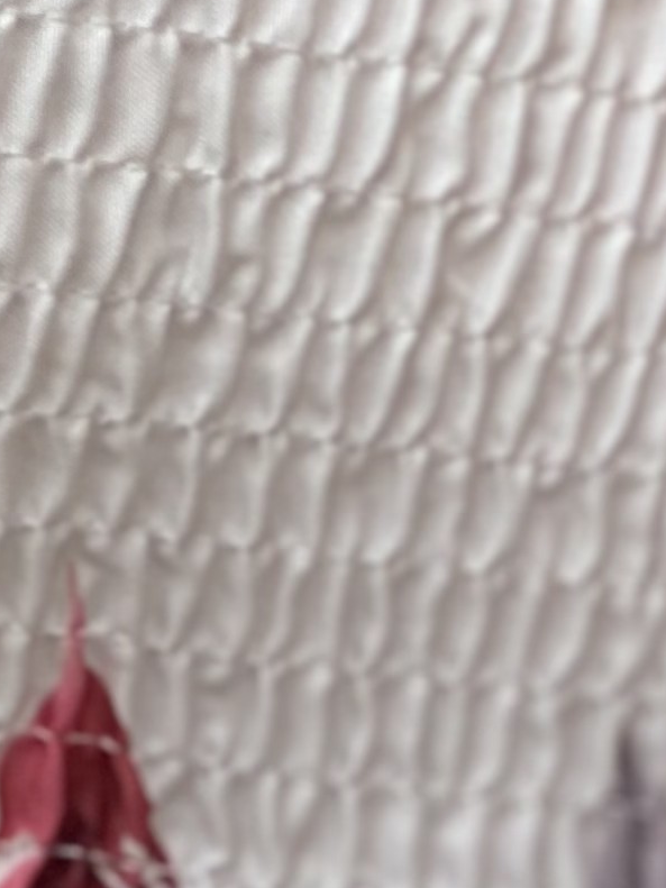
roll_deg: +0.9
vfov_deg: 7.0
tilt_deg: -12.6
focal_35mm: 265
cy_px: 2201
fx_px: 6800
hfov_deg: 5.5
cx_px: 1454
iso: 20
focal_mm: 6
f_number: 2
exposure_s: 1/122
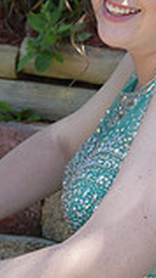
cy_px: 215
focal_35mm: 316
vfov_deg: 6.8
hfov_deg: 3.8
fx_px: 2332
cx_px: -85
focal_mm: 55
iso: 400
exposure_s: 1/200
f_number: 7.1
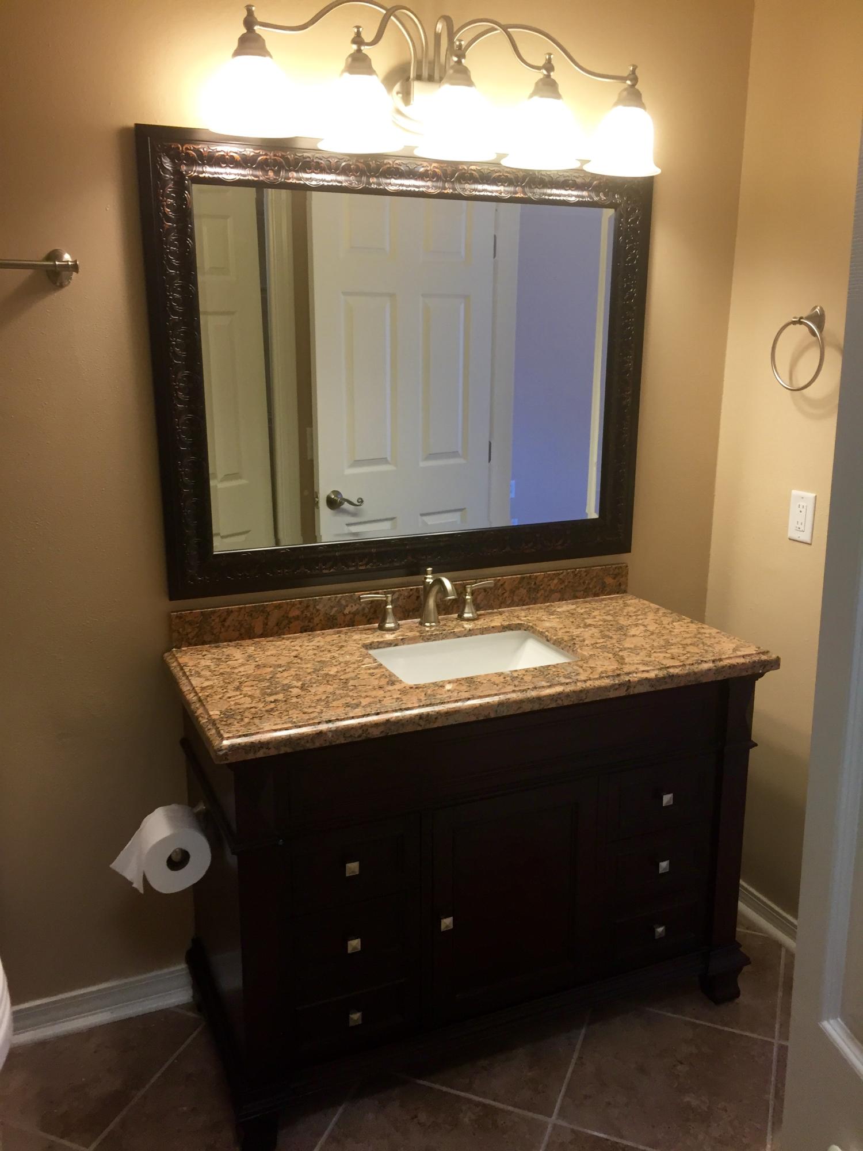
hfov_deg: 48.2
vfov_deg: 61.7
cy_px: 576
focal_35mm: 29
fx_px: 964
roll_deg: -0.4
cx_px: 432
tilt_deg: -14.1
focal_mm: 4.15
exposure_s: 1/30
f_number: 2.2
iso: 40
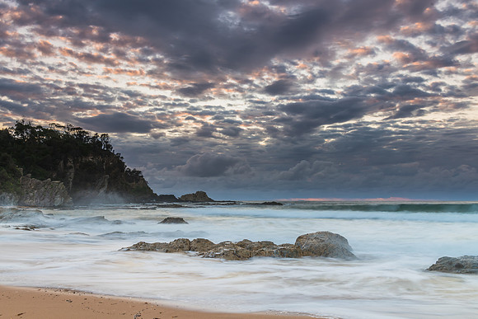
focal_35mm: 35
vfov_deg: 38.0
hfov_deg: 54.6
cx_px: 239
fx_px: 463
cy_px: 160
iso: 100
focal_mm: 34
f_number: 9
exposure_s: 2.5
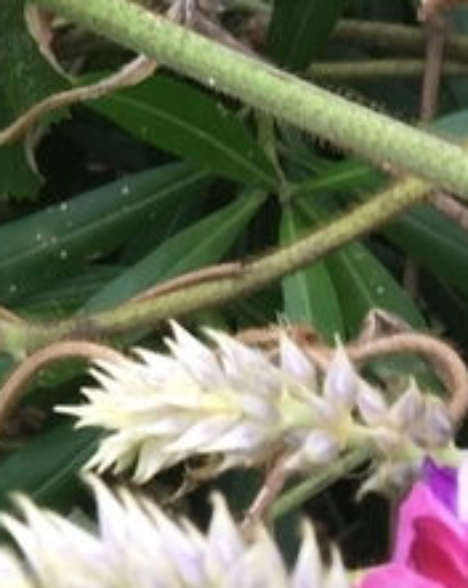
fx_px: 2674
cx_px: -604
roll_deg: +13.6
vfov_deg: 12.5
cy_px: 85
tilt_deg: -33.3
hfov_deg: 9.1
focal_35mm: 154
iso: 25
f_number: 2.2
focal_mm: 4.15
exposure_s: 1/149
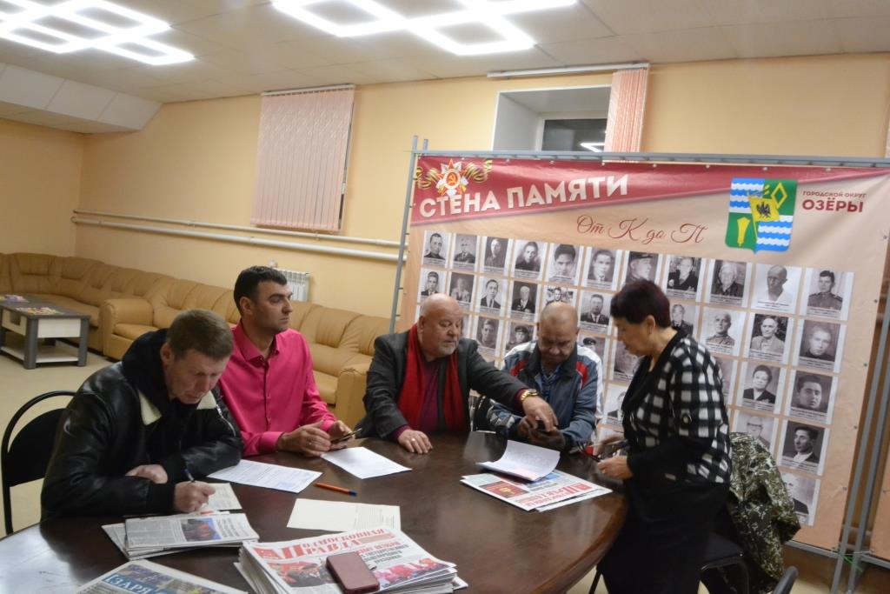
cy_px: 297
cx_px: 445
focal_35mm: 27
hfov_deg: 67.4
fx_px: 668
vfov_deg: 47.9
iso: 3200
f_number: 18
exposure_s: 1/30
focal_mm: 18
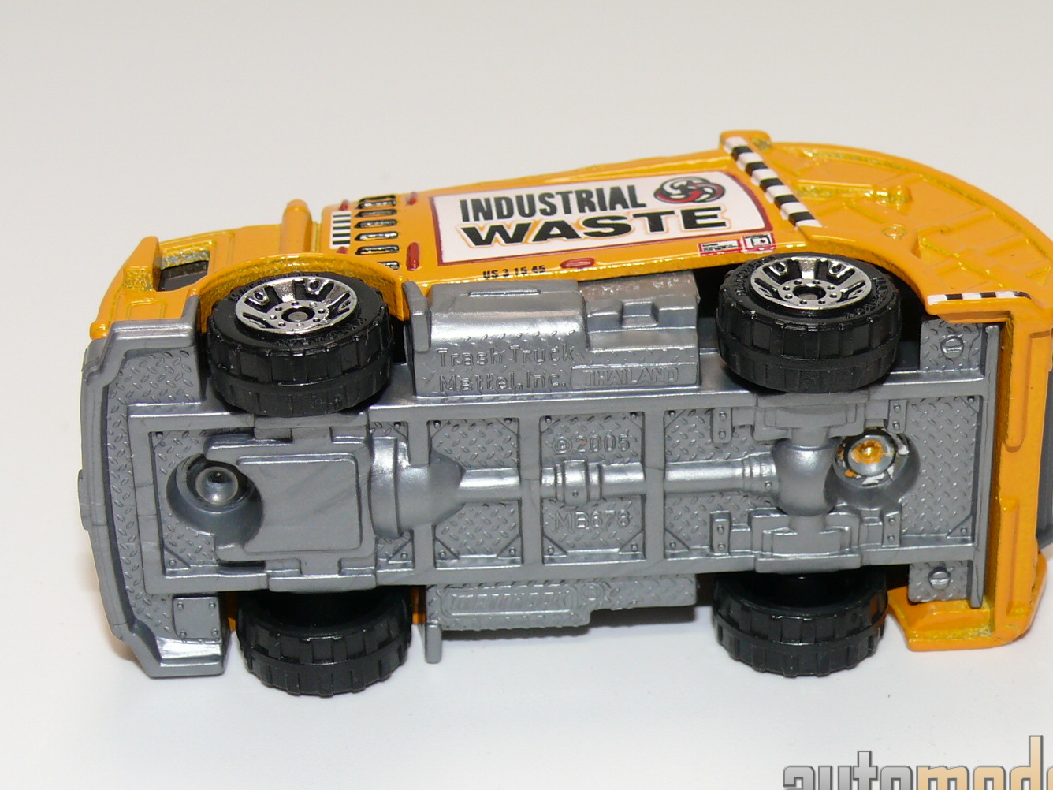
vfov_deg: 15.2
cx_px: 601
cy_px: 382
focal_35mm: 97
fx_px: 2951
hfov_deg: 20.2
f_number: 4
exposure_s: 1/30
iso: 100
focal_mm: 11.8
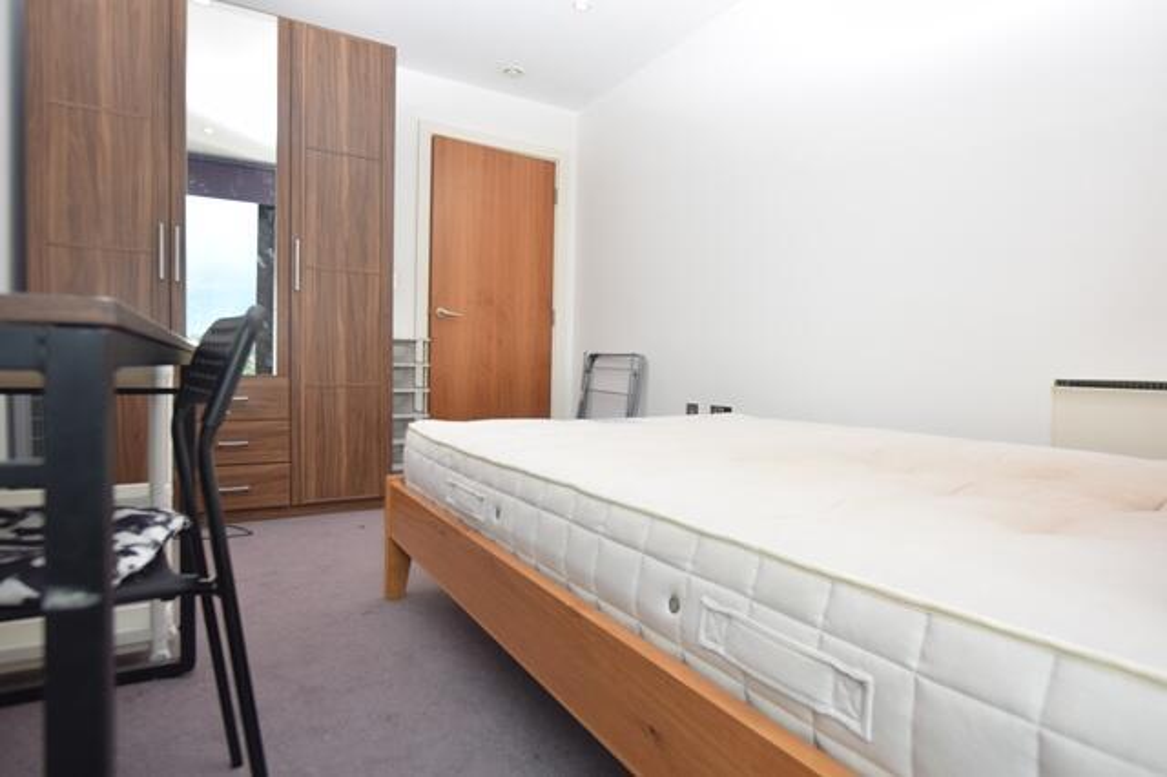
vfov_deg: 63.2
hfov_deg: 85.5
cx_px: 584
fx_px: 632
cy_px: 388
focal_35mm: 20
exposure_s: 1/125
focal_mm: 13
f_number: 5.6
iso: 320
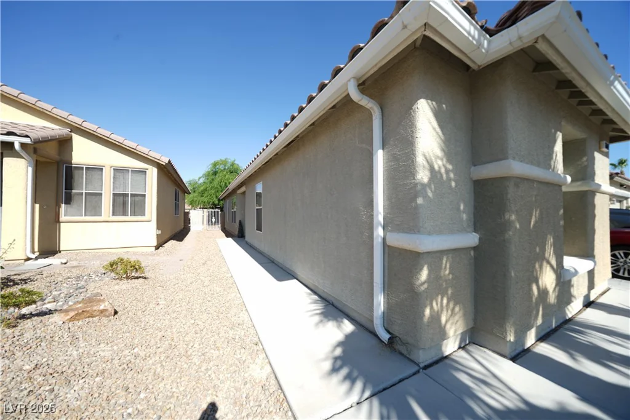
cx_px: 315
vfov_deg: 90.0
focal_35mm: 12
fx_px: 210
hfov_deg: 112.6
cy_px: 210
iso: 64
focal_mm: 12
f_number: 7.1
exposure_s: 1/125
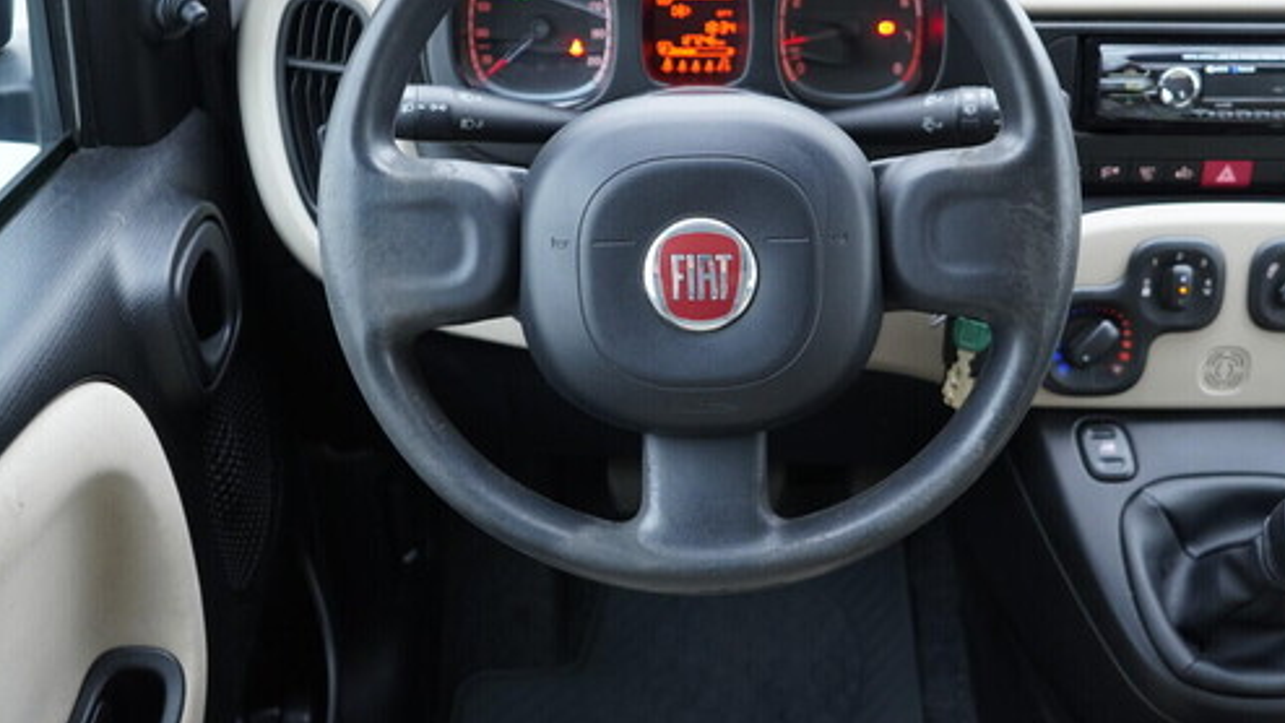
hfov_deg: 48.3
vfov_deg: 28.2
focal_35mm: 42
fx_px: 1431
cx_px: 708
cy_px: 267
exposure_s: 1/40
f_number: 2.8
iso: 400
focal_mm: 24
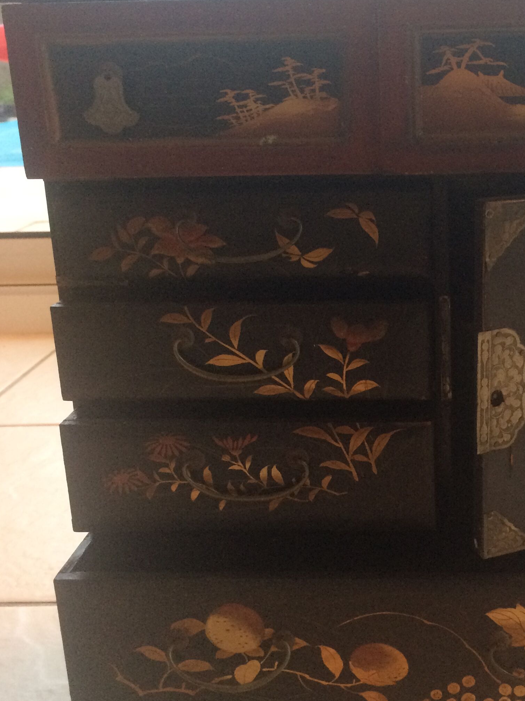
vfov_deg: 40.4
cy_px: 332
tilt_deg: -18.8
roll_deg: +0.5
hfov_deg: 30.3
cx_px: 398
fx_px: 951
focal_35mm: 47
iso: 250
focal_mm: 4.15
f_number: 2.2
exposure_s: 1/33
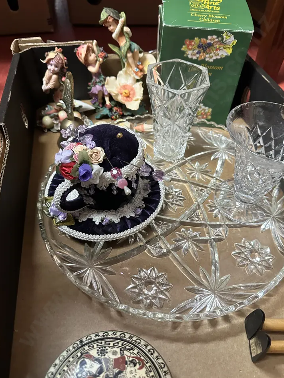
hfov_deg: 53.1
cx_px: 147
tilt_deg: -47.7
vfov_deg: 67.3
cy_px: 182
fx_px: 284
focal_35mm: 26
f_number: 1.78
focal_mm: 6.86
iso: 640
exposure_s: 1/50
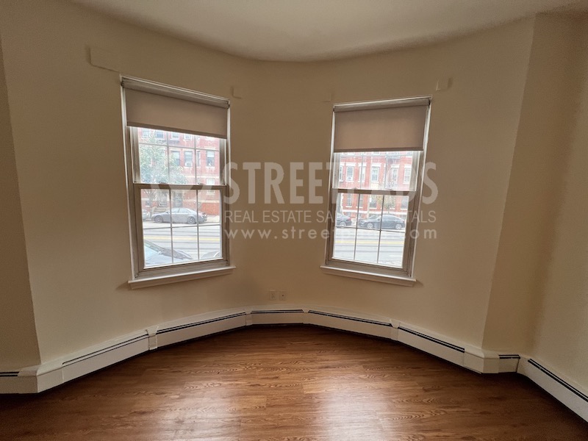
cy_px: 220
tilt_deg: -7.4
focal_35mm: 13
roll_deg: -1.5
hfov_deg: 106.2
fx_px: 221
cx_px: 294
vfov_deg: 89.9
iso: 100
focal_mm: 1.57
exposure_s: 1/120
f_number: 1.8
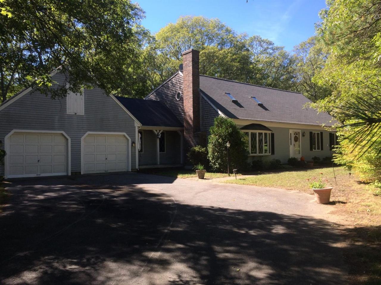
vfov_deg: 48.2
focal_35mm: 29
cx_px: 190
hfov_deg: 61.7
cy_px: 142
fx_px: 319
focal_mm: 4.15
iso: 32
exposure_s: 1/662
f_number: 2.2
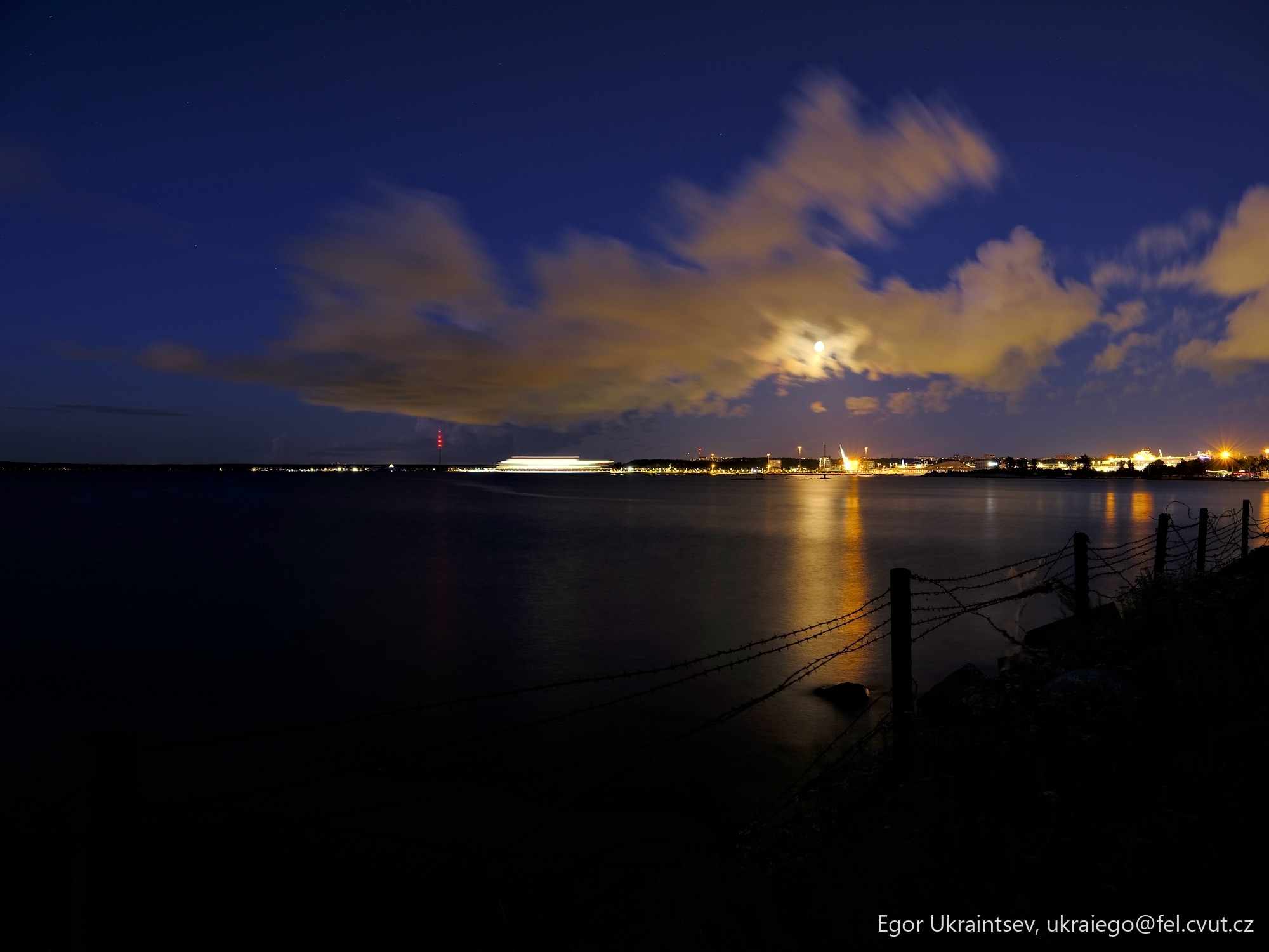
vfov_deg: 49.7
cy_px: 476
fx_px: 1026
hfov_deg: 63.4
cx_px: 634
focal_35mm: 28
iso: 100
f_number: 5.6
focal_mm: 35
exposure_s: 20
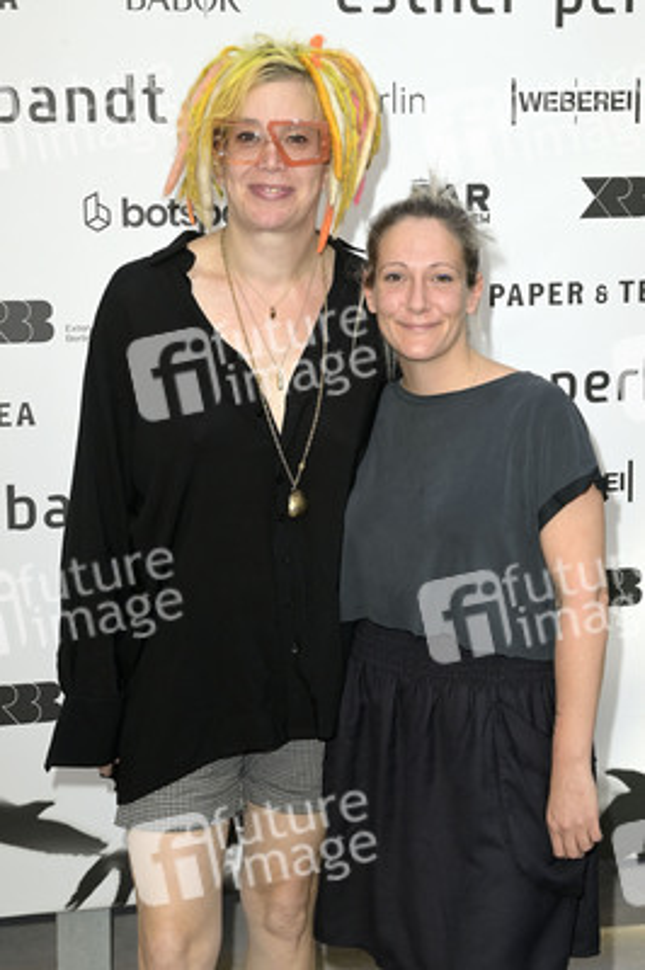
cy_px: 485
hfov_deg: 24.2
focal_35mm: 56
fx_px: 1507
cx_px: 322
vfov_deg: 35.7
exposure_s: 1/250
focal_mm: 56
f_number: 6.3
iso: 400
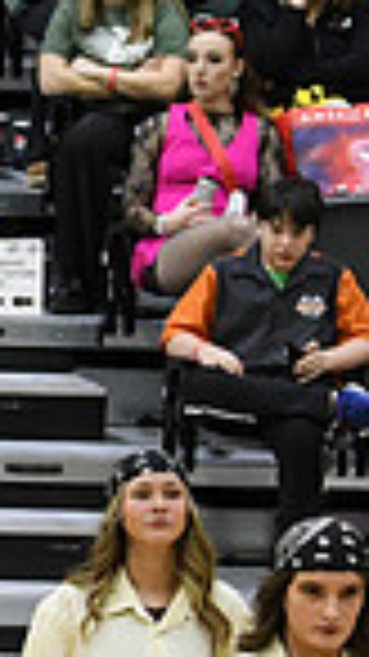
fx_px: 10275
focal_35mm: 590
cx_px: -900
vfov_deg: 3.7
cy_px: 718
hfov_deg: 2.0
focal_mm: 95
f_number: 4
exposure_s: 1/250
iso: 3200
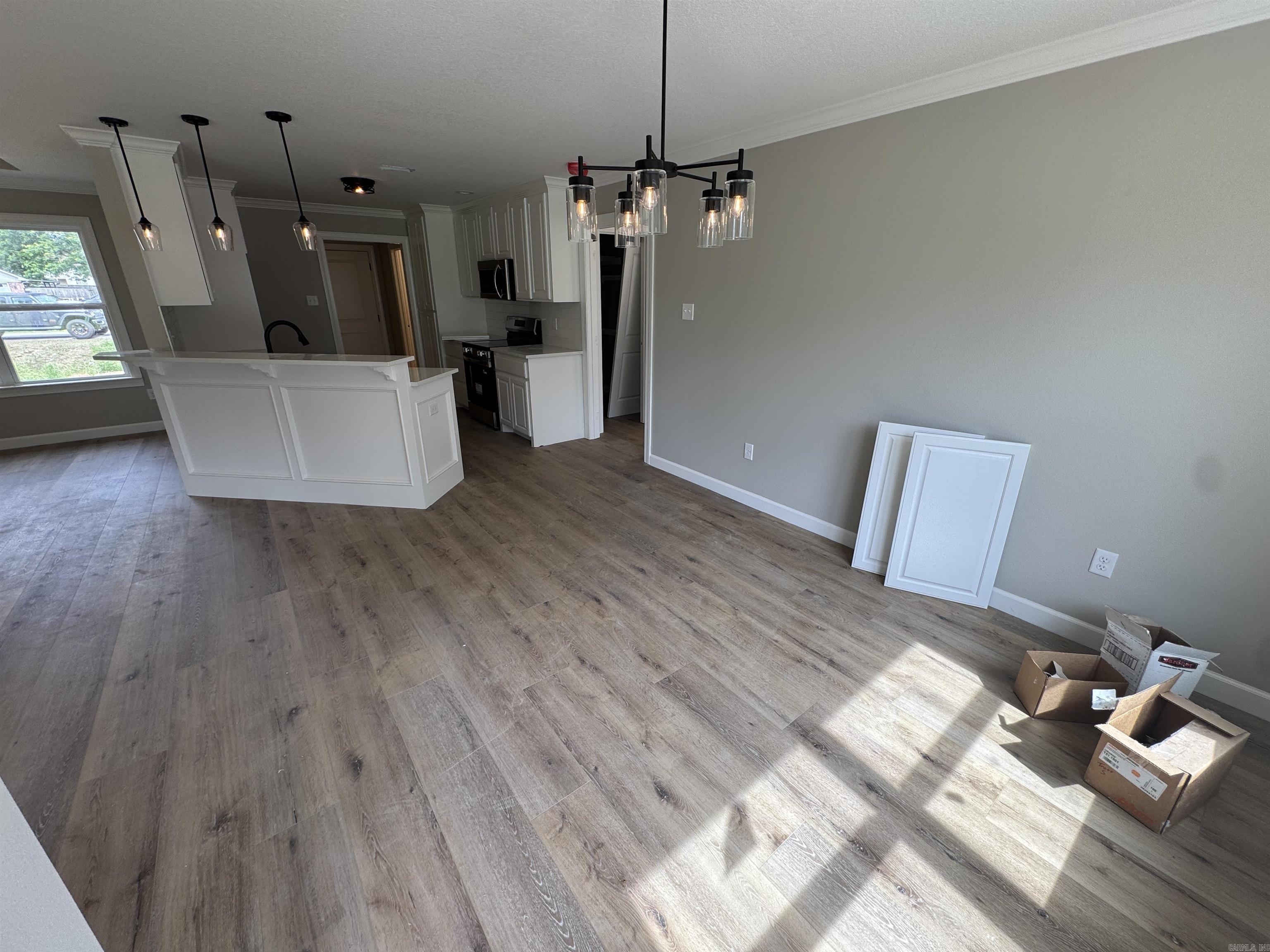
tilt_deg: -20.7
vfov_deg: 85.7
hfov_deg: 102.1
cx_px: 635
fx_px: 514
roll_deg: -0.5
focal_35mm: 14
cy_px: 476
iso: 50
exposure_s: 1/120
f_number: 2.2
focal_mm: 2.22
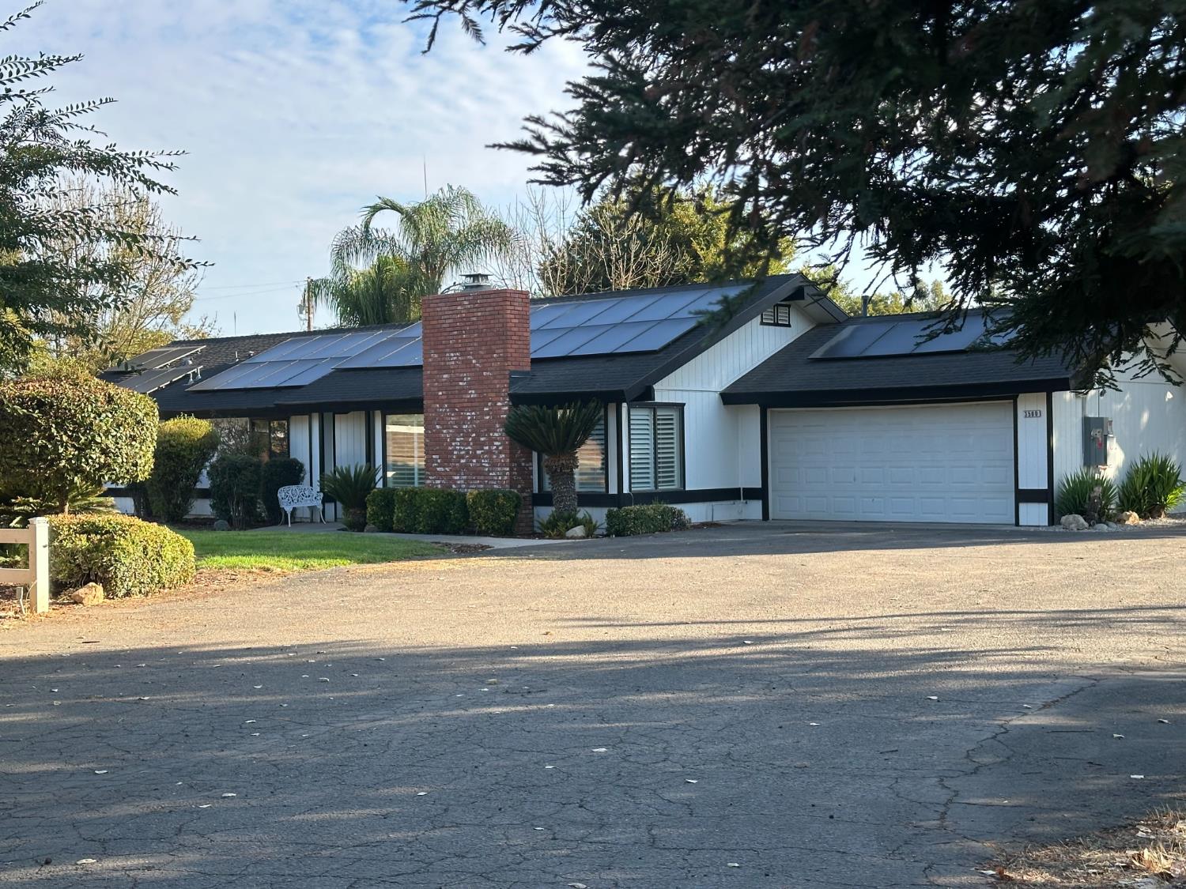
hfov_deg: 39.7
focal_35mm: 48
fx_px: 1645
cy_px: 444
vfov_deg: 30.3
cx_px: 593
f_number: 1.78
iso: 64
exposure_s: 1/944
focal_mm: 6.86
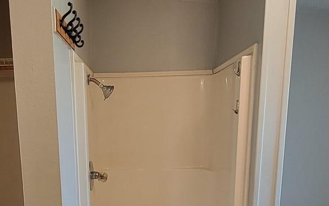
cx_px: 121
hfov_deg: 50.9
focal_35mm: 38
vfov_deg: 31.1
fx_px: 341
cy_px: 207
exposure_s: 1/60
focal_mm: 2.2
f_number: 2.2
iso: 250
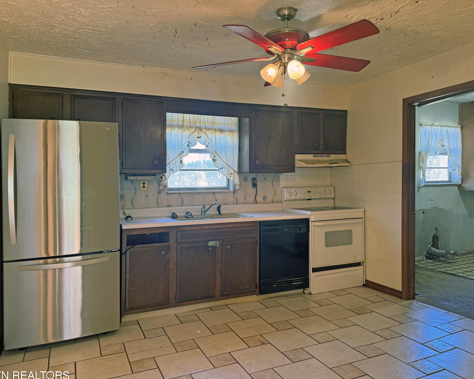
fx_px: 365
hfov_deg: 66.0
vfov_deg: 54.9
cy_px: 196
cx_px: 249
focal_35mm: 26
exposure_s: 1/60
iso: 125
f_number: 1.78
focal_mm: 6.76
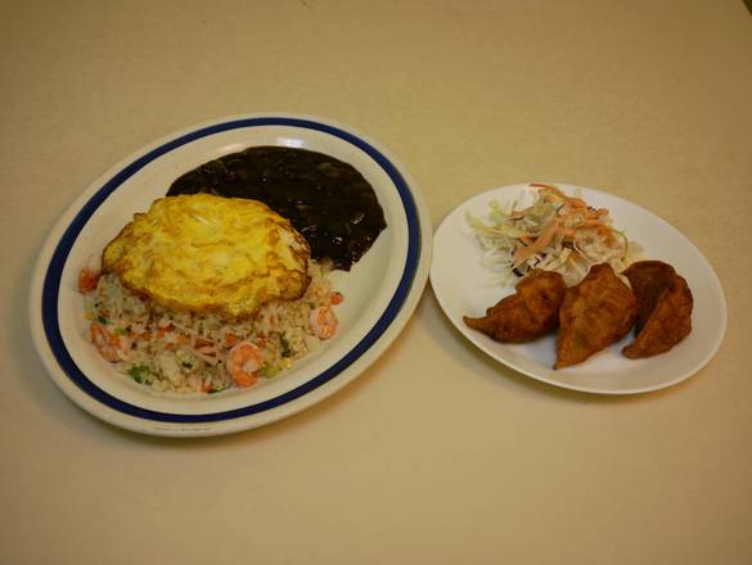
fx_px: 870
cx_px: 376
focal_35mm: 40
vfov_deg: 36.0
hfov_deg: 46.8
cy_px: 282
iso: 200
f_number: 4.1
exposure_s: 1/8
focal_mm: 20
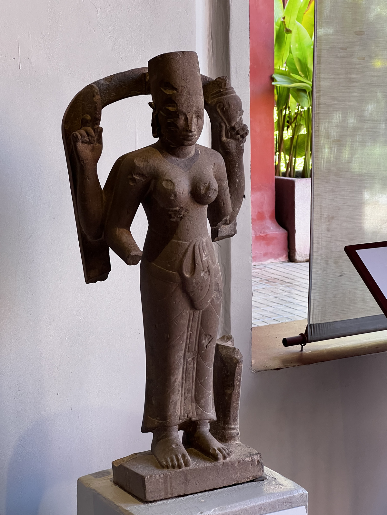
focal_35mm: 77
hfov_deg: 19.1
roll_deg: +0.3
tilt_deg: -9.5
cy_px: 258
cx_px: 194
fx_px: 1148
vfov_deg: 25.3
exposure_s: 1/99
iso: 250
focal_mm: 9
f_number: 2.8
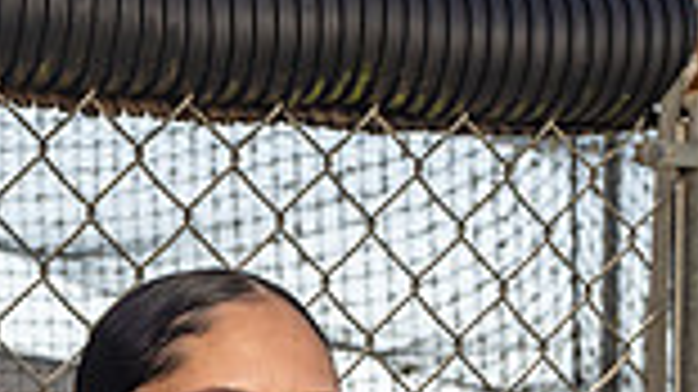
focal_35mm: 155
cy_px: 964
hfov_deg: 13.9
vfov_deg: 7.3
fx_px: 2867
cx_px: 239
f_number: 8
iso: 125
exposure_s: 1/250
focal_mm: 51
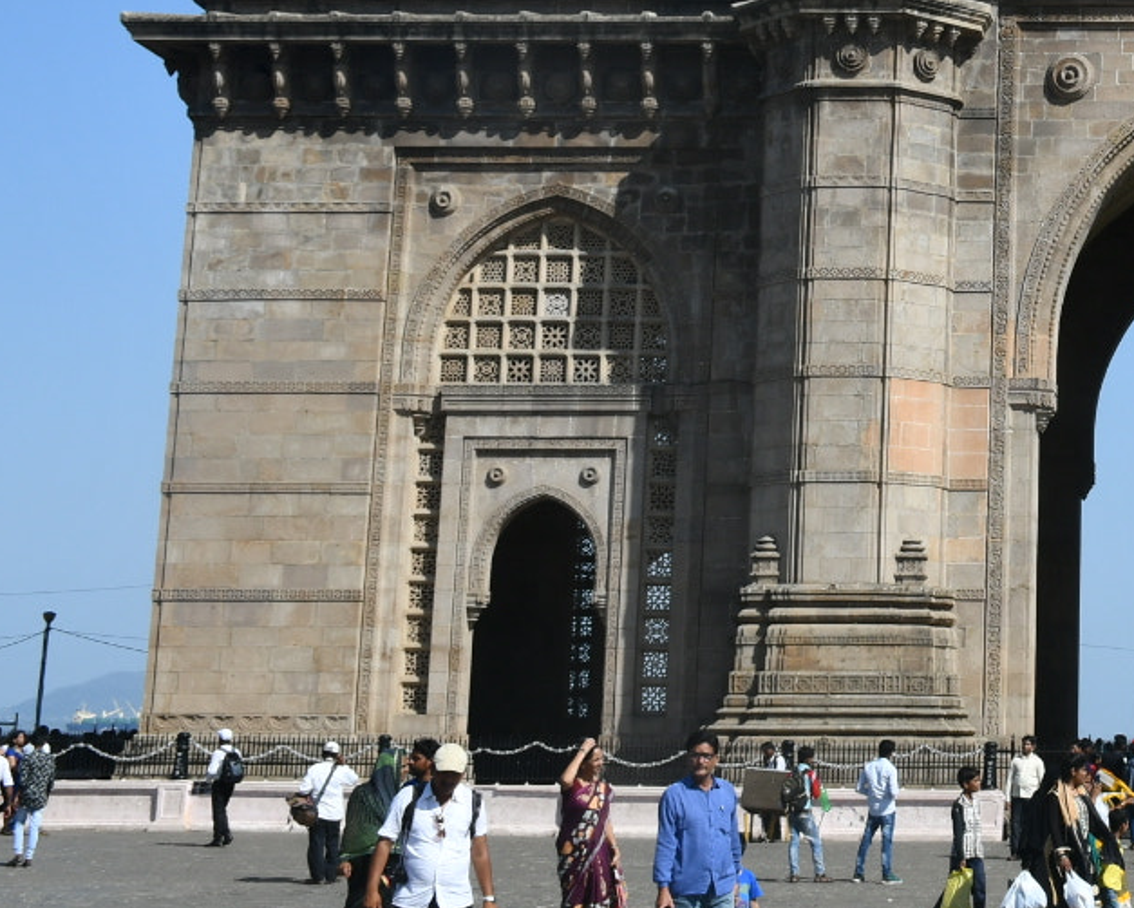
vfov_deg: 18.8
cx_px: 1252
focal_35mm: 80
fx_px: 2686
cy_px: 74
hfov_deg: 22.5
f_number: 9
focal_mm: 22
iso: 100
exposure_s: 1/320
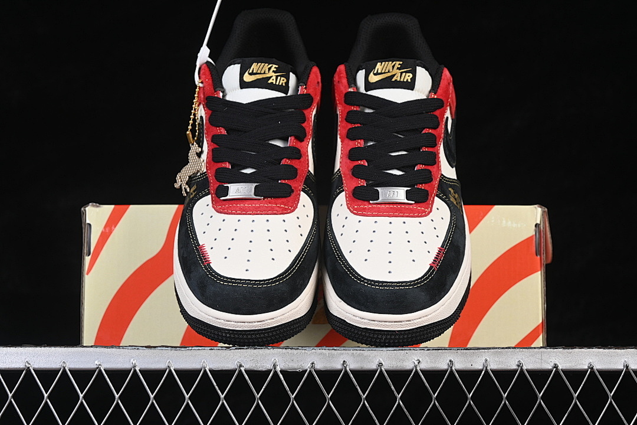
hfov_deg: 27.0
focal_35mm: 75
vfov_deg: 18.2
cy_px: 212
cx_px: 318
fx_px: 1327
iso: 160
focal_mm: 50
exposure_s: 1/80
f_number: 7.1
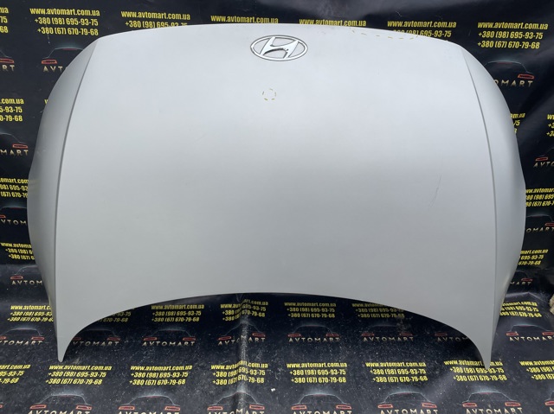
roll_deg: -0.7
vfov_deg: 53.0
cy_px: 207
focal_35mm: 26
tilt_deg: -24.1
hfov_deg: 67.3
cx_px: 277
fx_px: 416
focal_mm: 4.2
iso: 32
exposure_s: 1/1949
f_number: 1.6
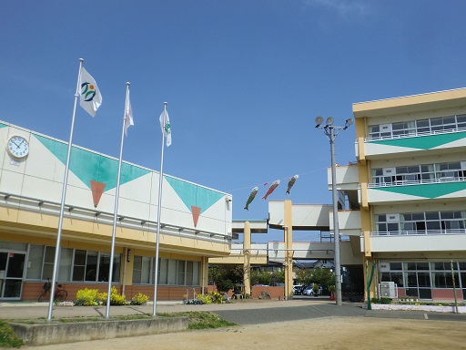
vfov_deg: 45.4
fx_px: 417
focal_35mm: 31
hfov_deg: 58.4
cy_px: 175
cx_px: 233
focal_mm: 5.58
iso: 64
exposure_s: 1/250
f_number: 8.4
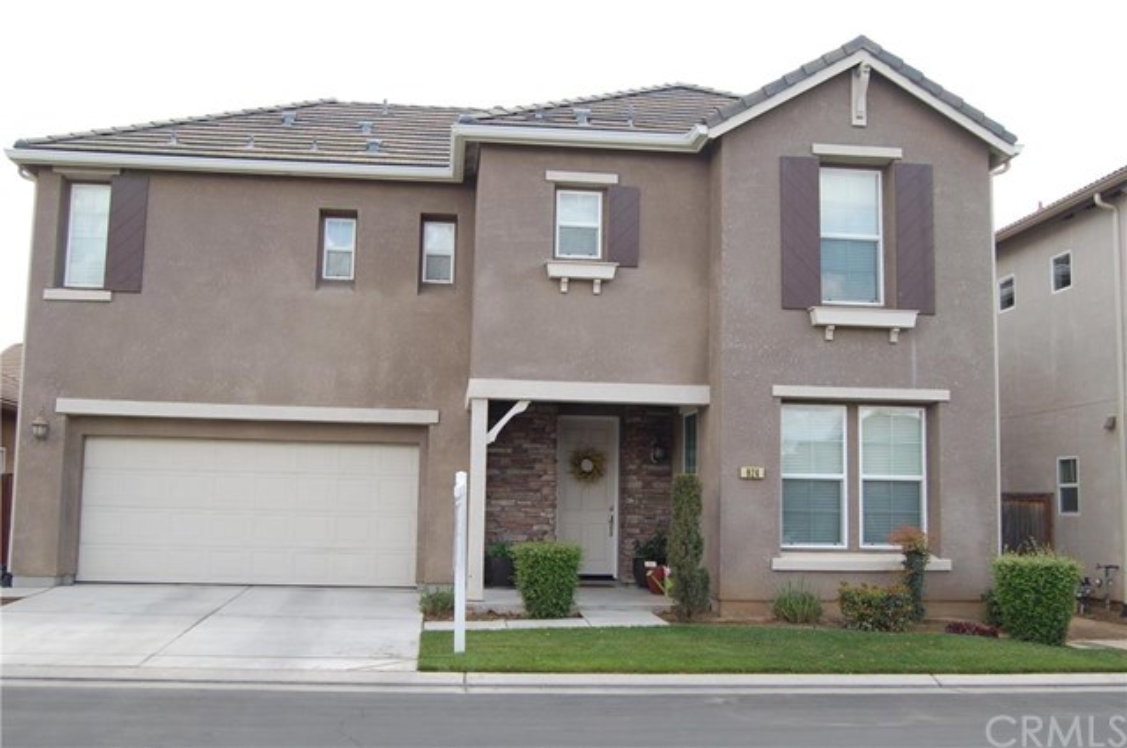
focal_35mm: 34
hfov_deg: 55.2
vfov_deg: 38.3
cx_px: 564
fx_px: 1079
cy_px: 374
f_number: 7.1
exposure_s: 1/200
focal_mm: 23
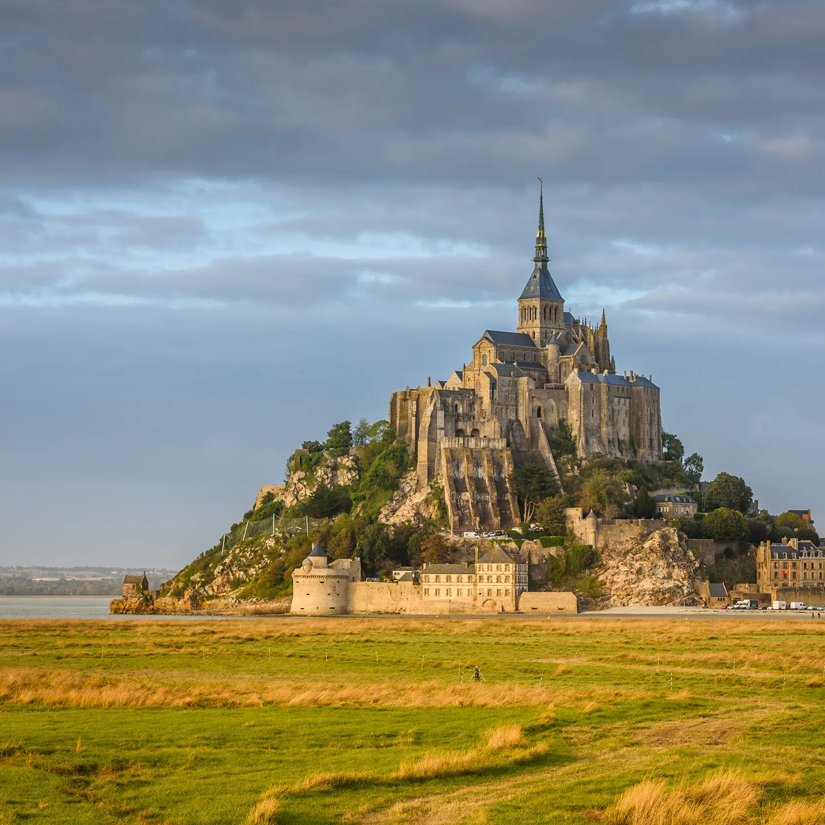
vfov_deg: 14.3
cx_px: 506
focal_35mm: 122
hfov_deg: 14.3
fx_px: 3290
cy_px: 410
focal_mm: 95
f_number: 5.6
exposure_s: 1/200
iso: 100
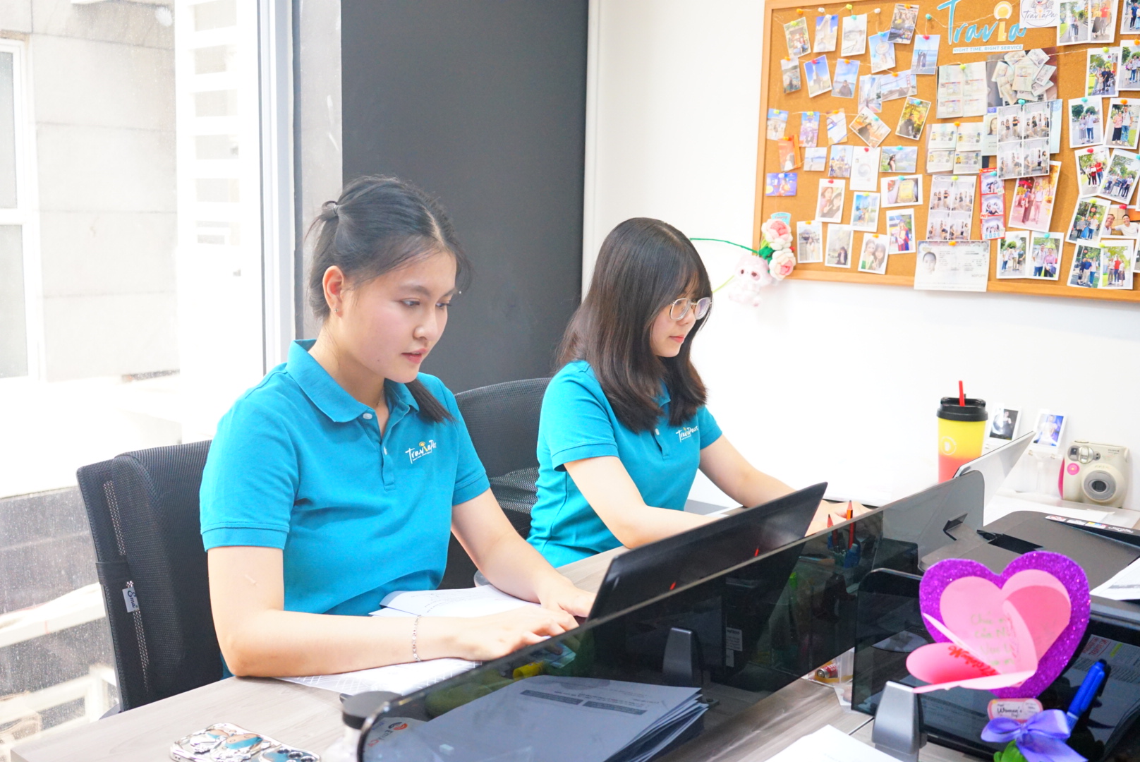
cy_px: 381
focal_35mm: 35
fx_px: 1109
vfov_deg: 37.9
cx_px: 570
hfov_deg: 54.4
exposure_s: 1/200
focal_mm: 35
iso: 4000
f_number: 5.6
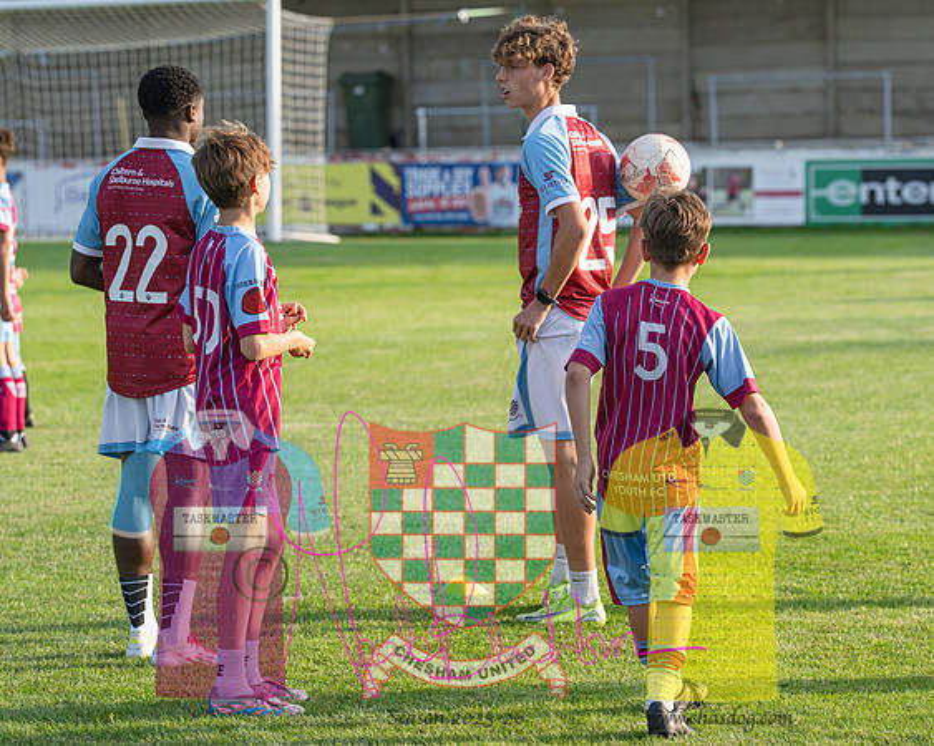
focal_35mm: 178
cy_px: 328
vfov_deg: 8.7
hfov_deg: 10.9
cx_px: 520
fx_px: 4905
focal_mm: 135
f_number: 5
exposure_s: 1/400
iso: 200
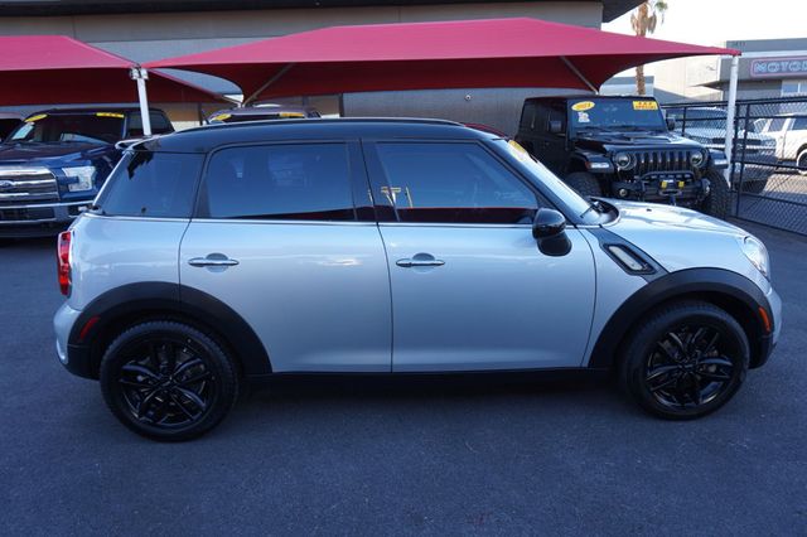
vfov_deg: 53.1
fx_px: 538
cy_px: 268
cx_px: 404
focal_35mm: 24
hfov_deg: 73.8
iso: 100
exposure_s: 1/80
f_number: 4.5
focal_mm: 16
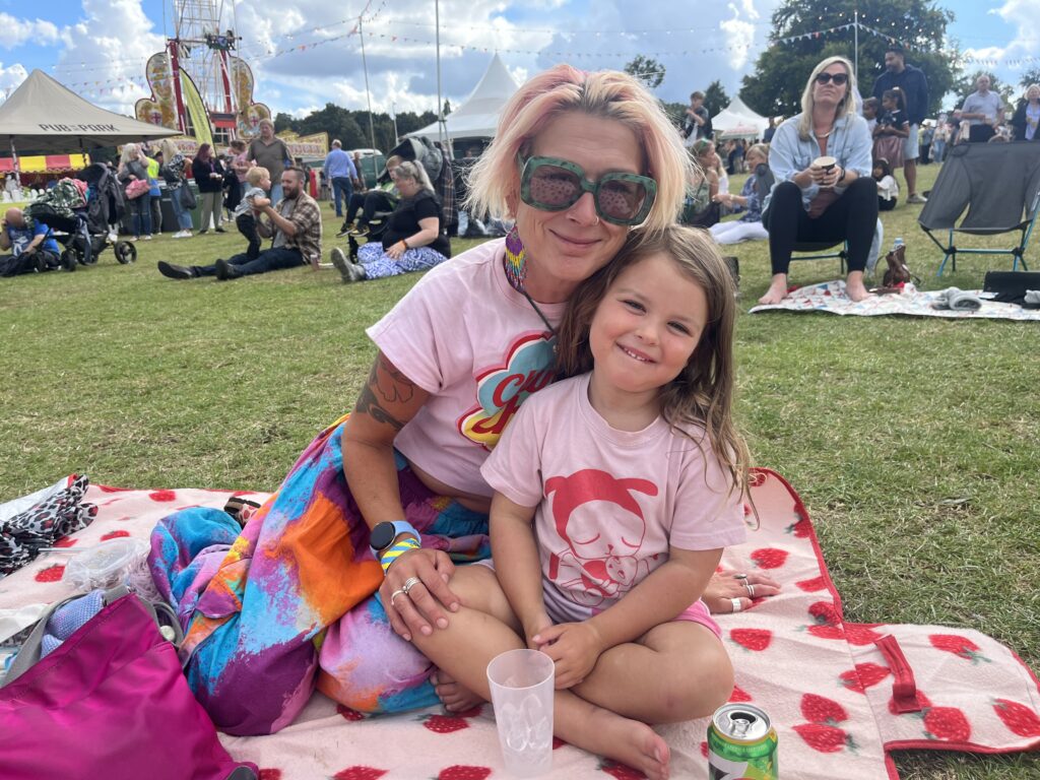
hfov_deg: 67.3
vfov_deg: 53.1
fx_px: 781
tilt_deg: -14.8
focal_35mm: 26
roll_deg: +0.2
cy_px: 390
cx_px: 520
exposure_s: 1/1404
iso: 50
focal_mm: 5.1
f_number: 1.6
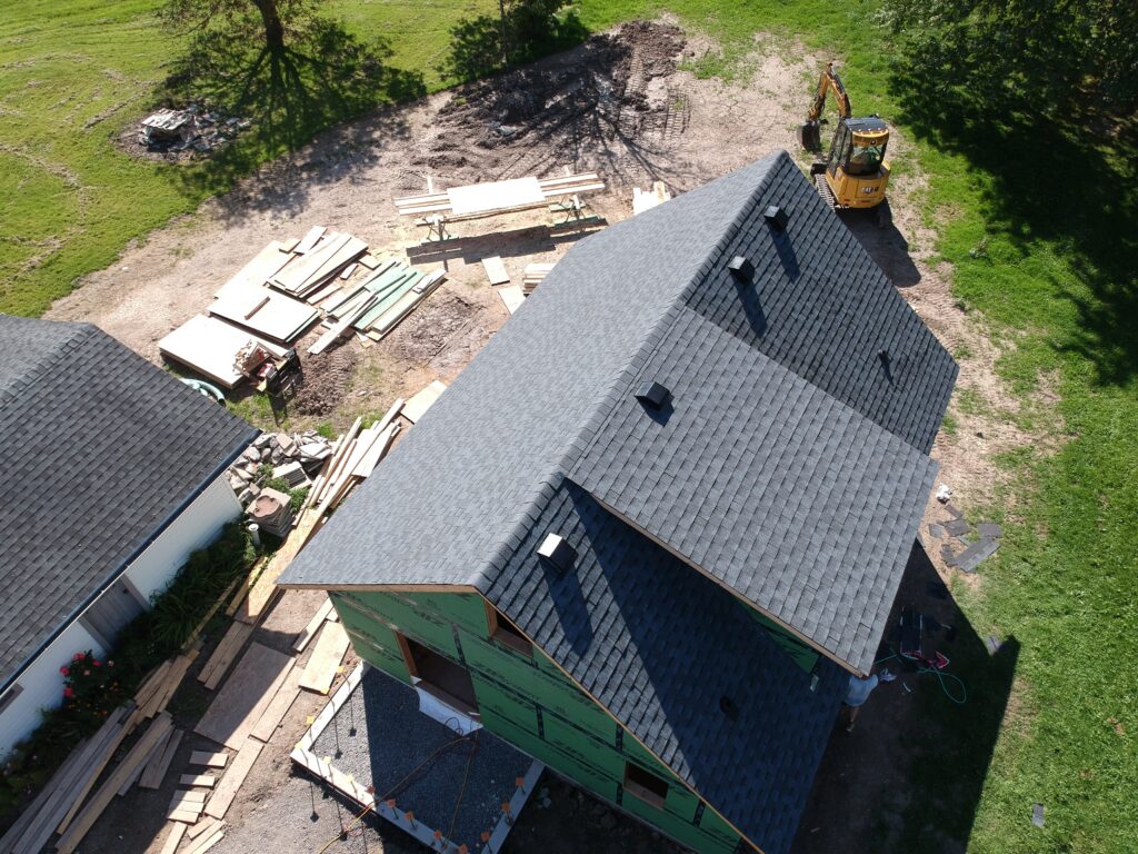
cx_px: 569
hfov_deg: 69.4
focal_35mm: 25
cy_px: 427
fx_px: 822
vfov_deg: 54.9
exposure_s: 1/640
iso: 100
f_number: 2.6
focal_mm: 4.49
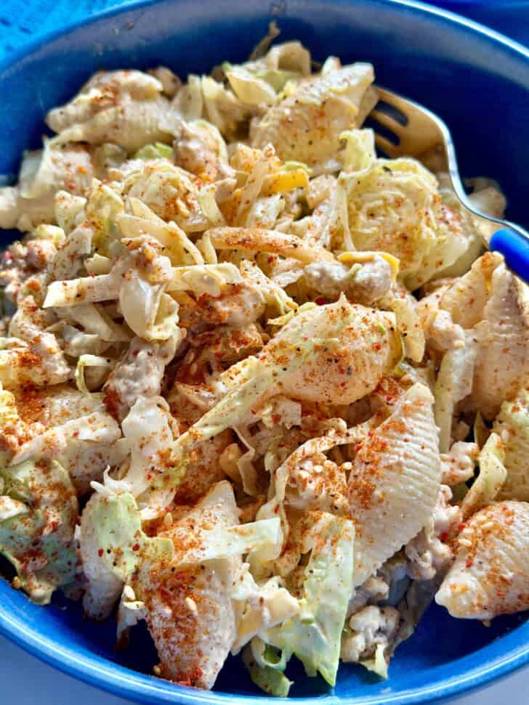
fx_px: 978
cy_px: 352
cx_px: 264
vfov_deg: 39.7
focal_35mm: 48
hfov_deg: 30.3
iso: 100
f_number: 1.8
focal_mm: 6.8
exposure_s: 1/66
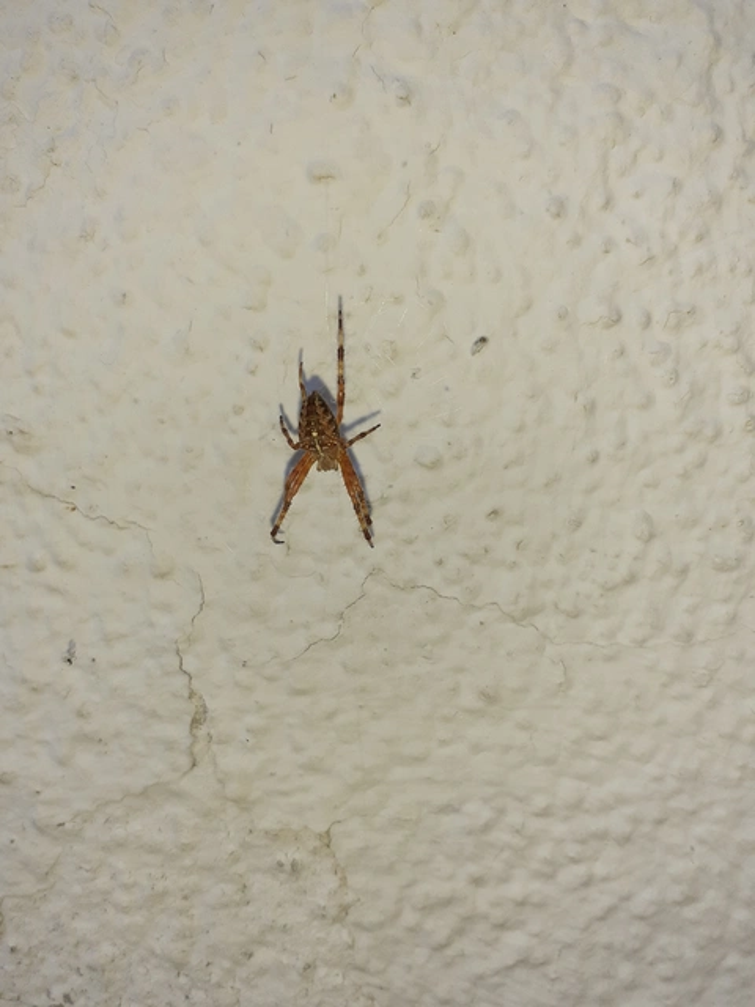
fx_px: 785
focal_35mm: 27
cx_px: 378
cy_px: 504
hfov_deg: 51.4
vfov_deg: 65.3
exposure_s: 1/258
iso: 40
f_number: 1.9
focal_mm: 3.6
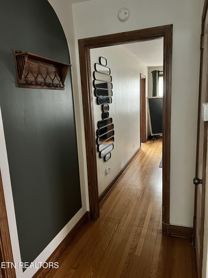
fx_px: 208
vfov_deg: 67.3
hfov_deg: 53.1
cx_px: 104
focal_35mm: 26
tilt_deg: -11.5
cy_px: 139
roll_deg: +3.0
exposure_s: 1/35
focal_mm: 5.7
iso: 640
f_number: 1.5
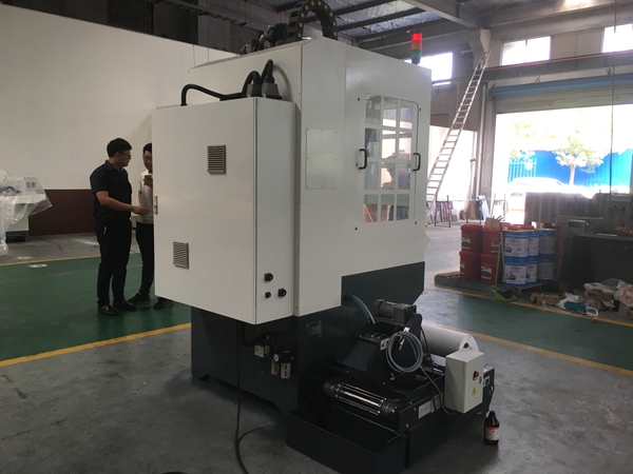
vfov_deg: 48.2
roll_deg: -1.6
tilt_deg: -6.3
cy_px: 237
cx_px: 316
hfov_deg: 61.7
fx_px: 530
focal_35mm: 29
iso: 25
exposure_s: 1/33
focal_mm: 4.15
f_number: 2.2
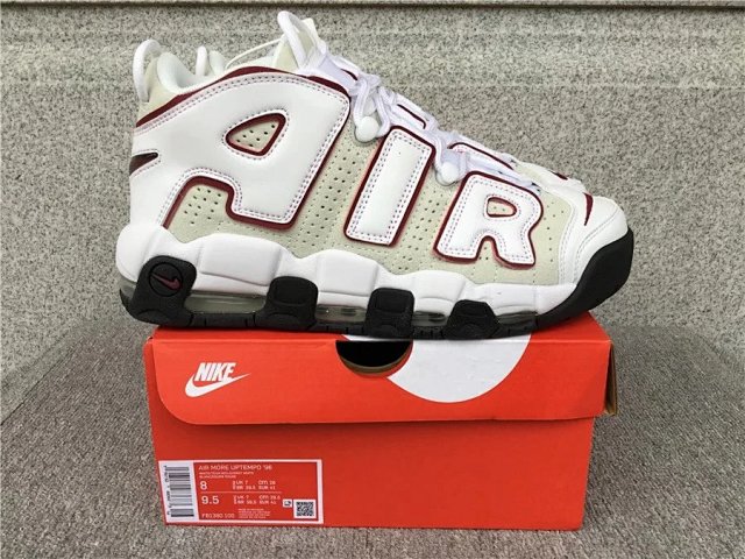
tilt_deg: -17.5
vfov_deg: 45.4
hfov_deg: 58.4
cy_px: 280
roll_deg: -0.1
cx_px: 372
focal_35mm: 31
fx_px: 667
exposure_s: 1/60
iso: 32
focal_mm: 3.3
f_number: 2.4
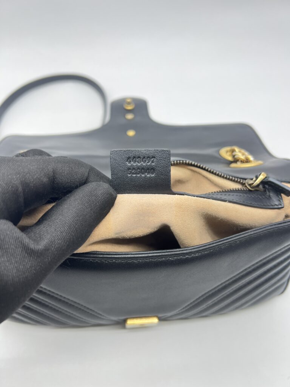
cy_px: 194
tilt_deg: -47.1
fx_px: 290
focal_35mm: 26
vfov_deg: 67.3
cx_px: 145
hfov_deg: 53.1
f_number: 1.5
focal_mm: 5.7
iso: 80
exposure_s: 1/100
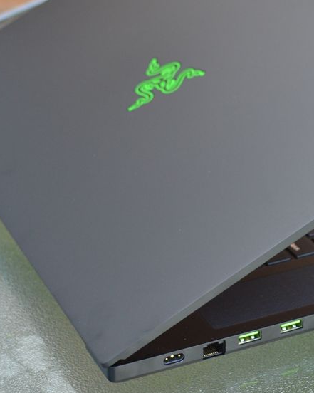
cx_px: 211
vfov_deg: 17.3
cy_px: 133
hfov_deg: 13.8
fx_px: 1290
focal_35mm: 111
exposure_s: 1/125
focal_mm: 34
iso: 400
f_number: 5.6
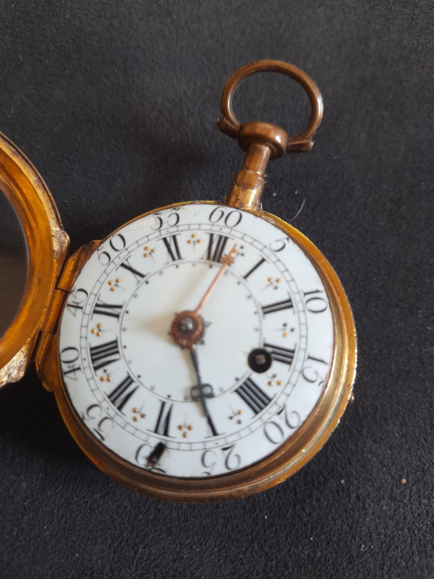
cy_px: 290
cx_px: 217
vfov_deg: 69.4
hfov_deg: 54.9
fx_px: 418
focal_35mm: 25
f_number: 2
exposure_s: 1/33
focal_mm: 4.6
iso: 320
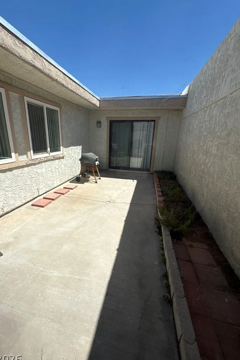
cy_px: 182
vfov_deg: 100.4
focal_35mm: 15
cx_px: 109
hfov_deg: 77.1
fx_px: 150
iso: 50
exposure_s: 1/2717
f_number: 2.2
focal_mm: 2.22
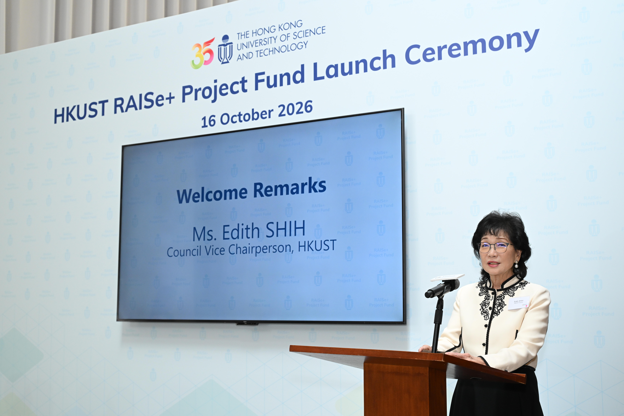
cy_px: 208
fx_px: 797
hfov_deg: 42.7
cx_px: 312
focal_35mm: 46
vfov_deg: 29.2
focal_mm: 46
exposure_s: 1/200
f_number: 6.3
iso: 1600
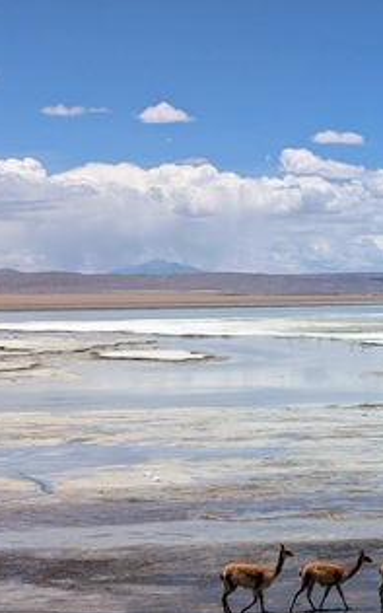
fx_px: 1836
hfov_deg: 11.6
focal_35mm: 110
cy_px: 387
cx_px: 486
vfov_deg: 18.9
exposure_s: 1/5051
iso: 49
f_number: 1.89
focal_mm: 5.43
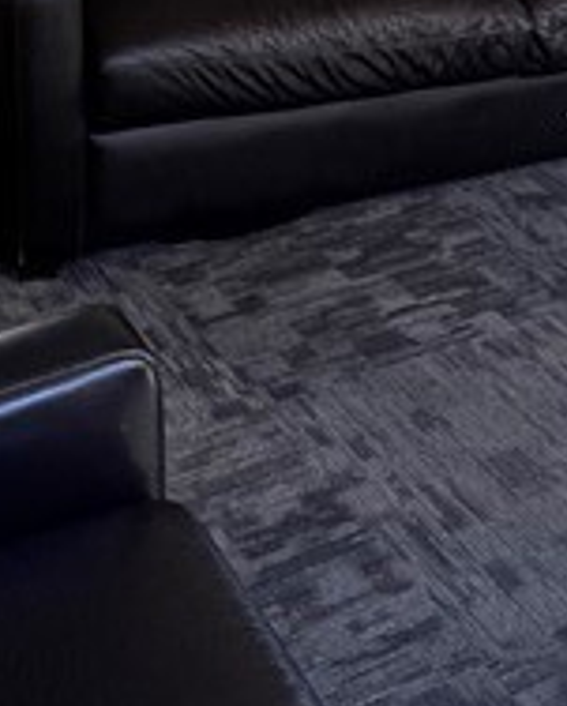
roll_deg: -2.2
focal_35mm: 69
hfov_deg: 21.9
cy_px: -282
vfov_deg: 23.3
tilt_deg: -8.5
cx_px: 451
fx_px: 1444
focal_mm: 1.57
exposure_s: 1/99
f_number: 1.8
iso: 160
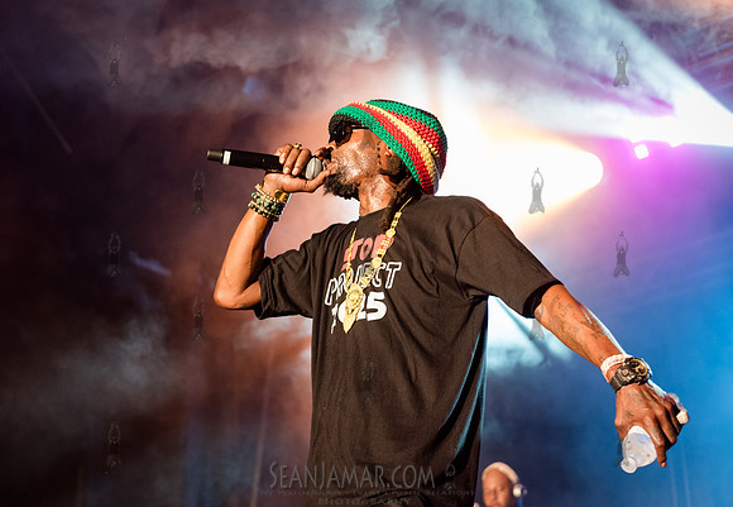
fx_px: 1516
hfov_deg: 27.2
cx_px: 355
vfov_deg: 19.0
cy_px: 247
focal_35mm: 74
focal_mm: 70
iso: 5000
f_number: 4
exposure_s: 1/400
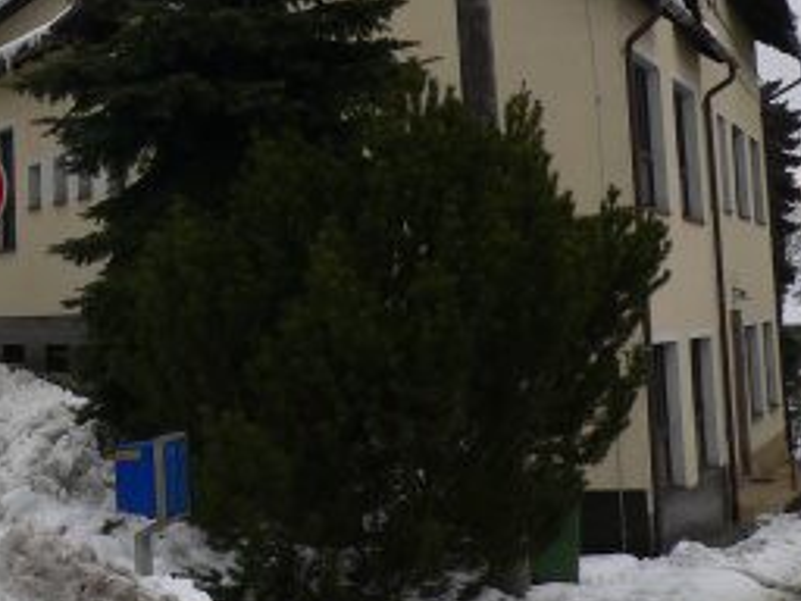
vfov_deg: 16.0
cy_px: -59
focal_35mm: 90
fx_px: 2083
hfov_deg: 21.0
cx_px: -16
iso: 80
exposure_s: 1/400
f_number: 4.6
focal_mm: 6
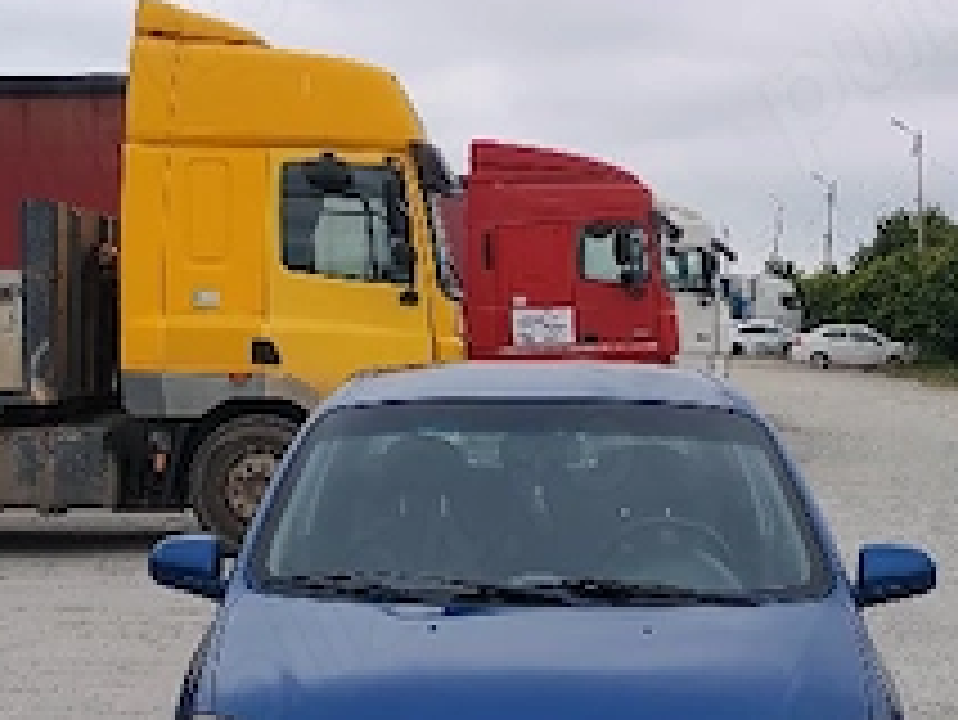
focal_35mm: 76
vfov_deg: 19.1
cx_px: 526
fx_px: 2104
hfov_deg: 25.6
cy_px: 648
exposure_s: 1/1111
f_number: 1.95
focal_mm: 5.52
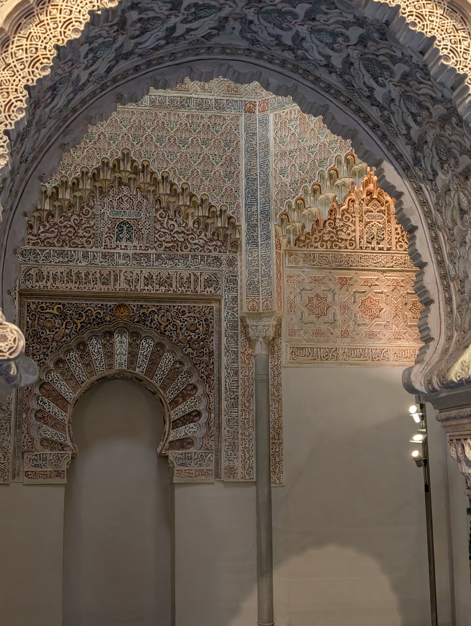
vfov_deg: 38.9
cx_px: 236
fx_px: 887
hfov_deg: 29.7
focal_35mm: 49
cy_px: 313
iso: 931
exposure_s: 1/100
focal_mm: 6.9
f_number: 1.68
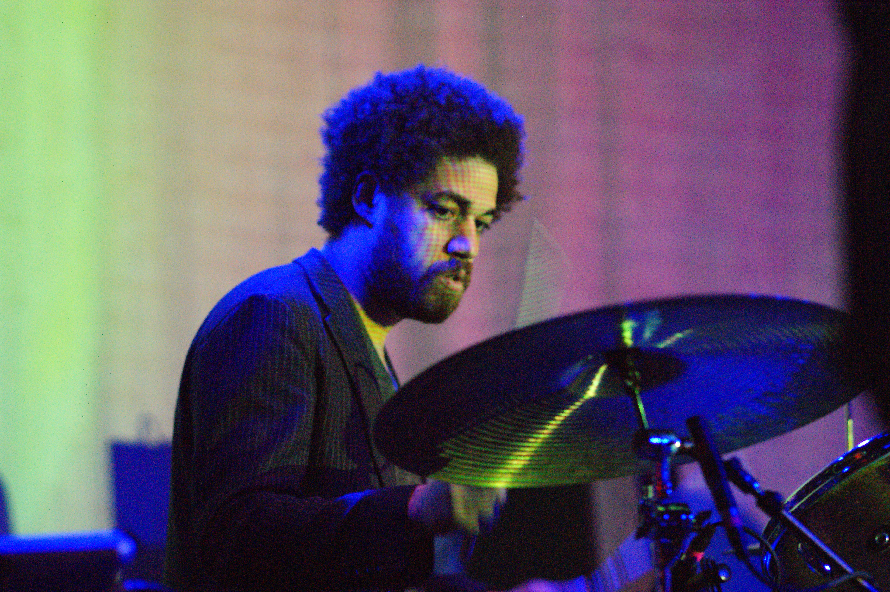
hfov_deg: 10.2
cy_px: 296
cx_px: 445
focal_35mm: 202
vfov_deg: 6.8
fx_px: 5003
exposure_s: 1/100
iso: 3200
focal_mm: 135
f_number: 2
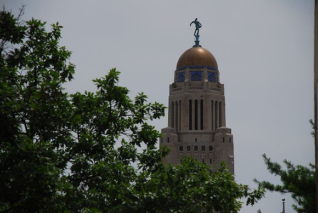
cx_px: 159
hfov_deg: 10.1
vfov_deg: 6.8
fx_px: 1792
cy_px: 106
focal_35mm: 202
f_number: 7.1
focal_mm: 135
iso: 100
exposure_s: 1/800
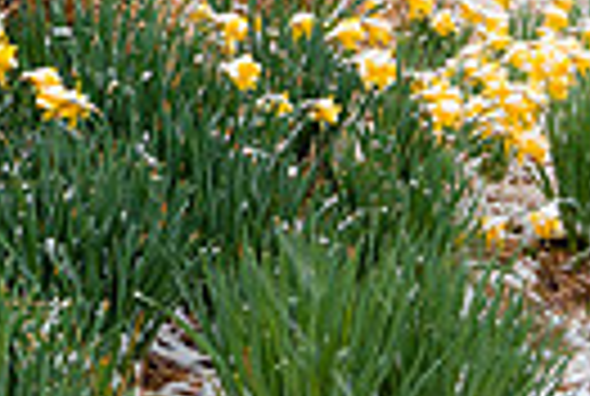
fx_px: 3400
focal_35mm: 207
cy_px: -166
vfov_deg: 6.6
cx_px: -522
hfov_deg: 9.4
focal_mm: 30.5
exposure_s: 1/60
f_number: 8
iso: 100
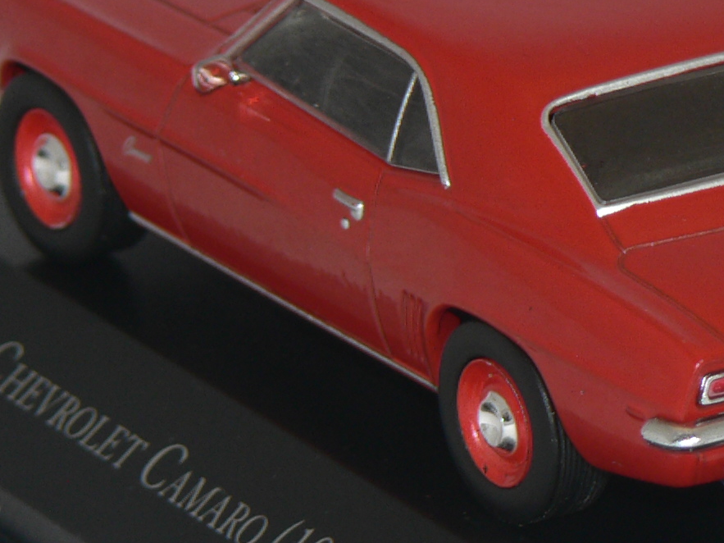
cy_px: 187
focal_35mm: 377
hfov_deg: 5.3
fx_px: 7884
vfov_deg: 3.9
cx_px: 643
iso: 80
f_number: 3.2
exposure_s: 1/60
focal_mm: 21.6
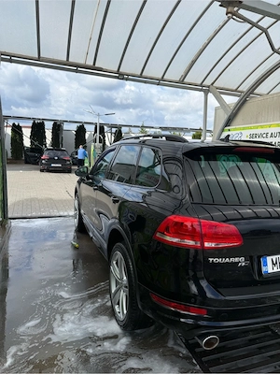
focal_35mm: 24
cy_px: 187
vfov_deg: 71.6
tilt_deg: -8.1
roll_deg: -2.8
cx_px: 140
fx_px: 259
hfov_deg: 56.8
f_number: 1.78
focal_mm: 6.76
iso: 80
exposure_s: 1/2525
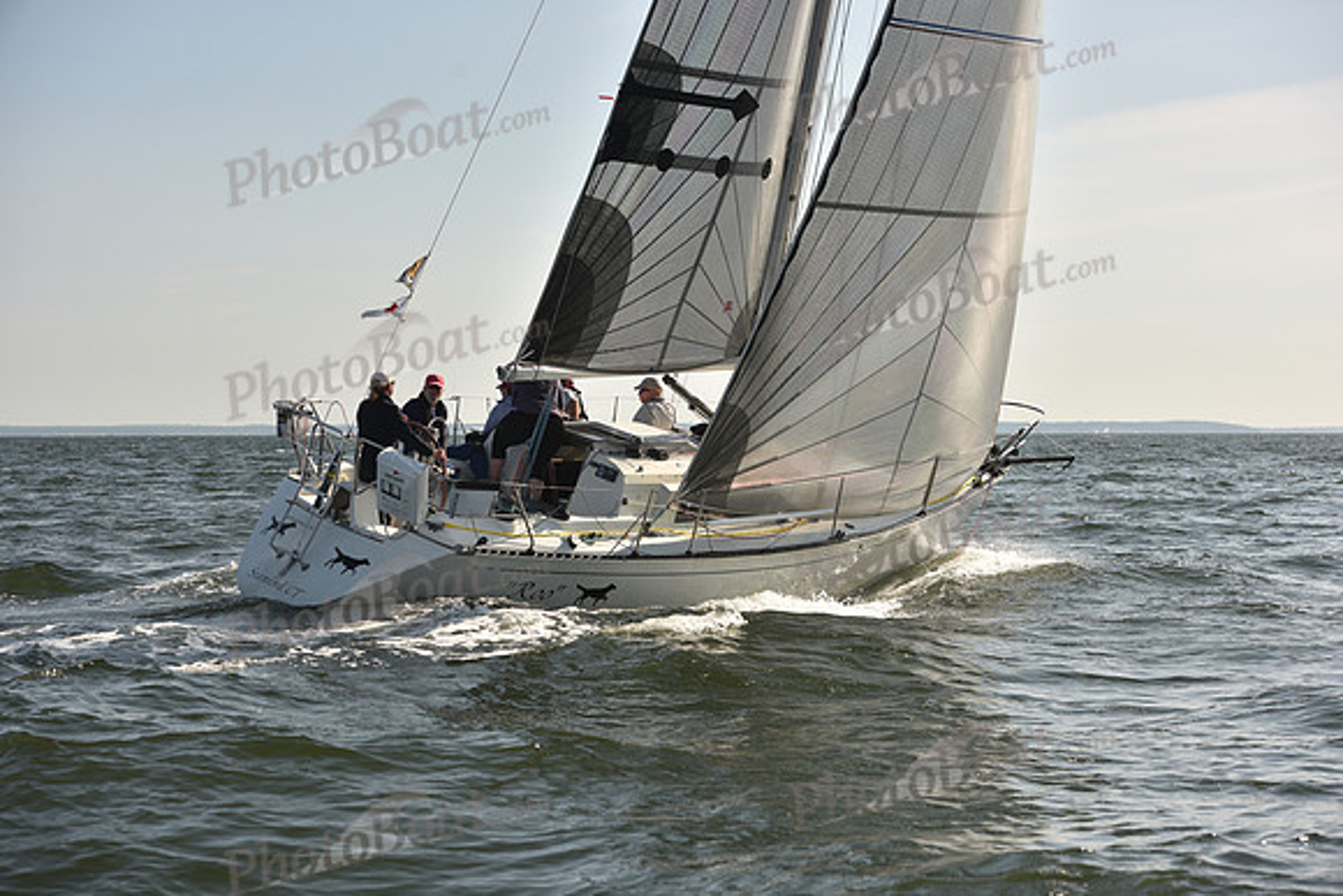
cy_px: 448
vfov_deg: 19.5
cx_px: 672
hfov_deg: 28.8
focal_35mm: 70
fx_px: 2612
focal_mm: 70
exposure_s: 1/640
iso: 250
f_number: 5.6
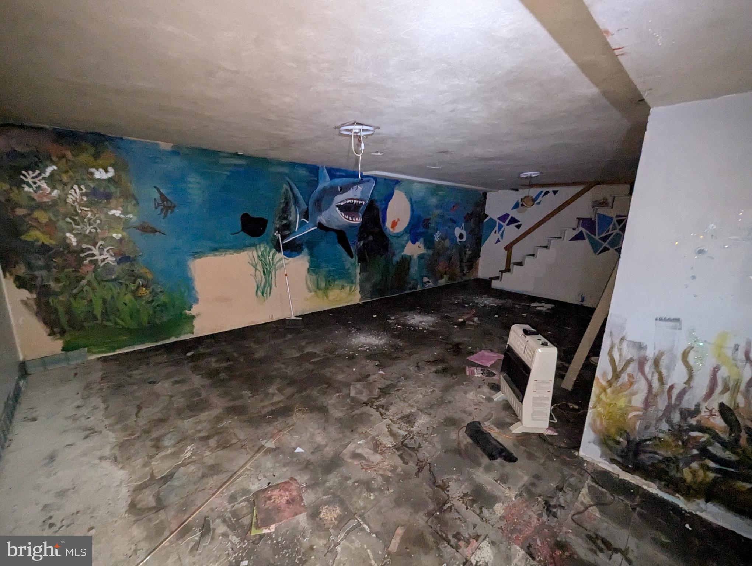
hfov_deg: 106.1
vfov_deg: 90.1
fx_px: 283
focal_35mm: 13
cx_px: 376
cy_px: 283
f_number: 2.2
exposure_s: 1/16.7
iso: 2167
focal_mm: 1.95
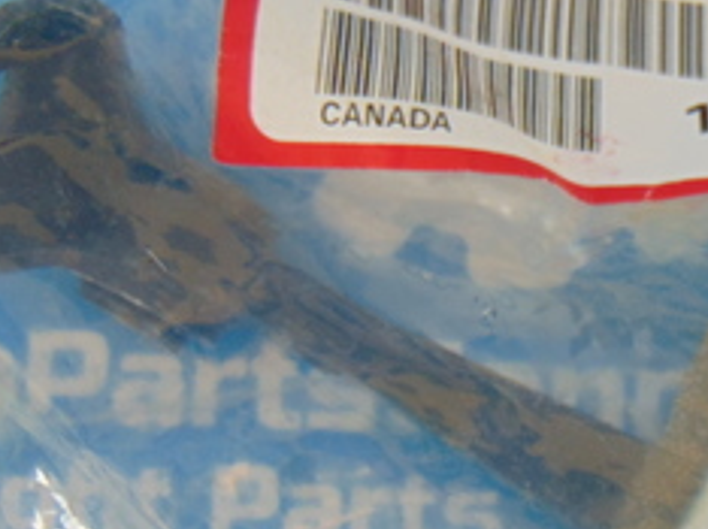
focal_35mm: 137
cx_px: 569
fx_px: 2799
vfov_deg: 10.8
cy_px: 263
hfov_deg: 14.3
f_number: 3.5
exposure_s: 1/40
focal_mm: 9
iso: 80
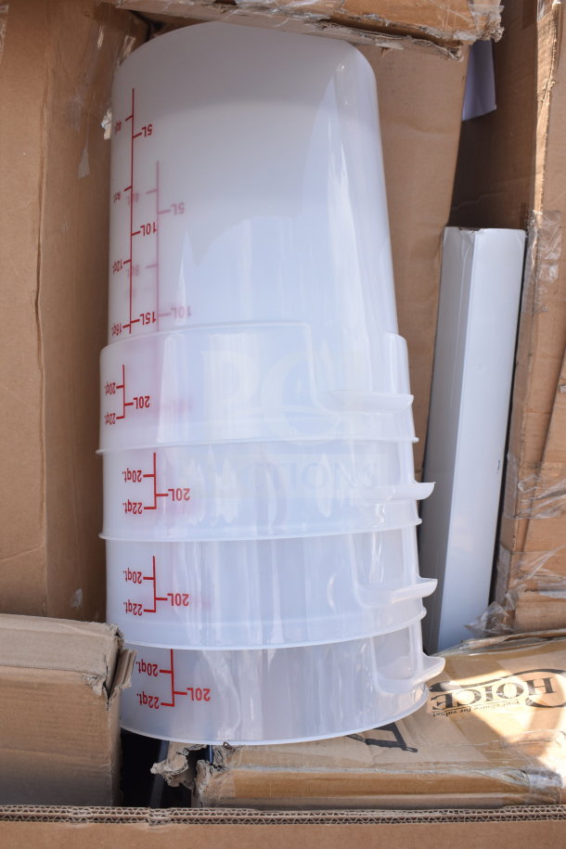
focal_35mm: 36
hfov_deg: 36.9
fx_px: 849
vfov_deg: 53.1
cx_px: 283
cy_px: 424
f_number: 5.6
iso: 200
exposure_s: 1/320
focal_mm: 24
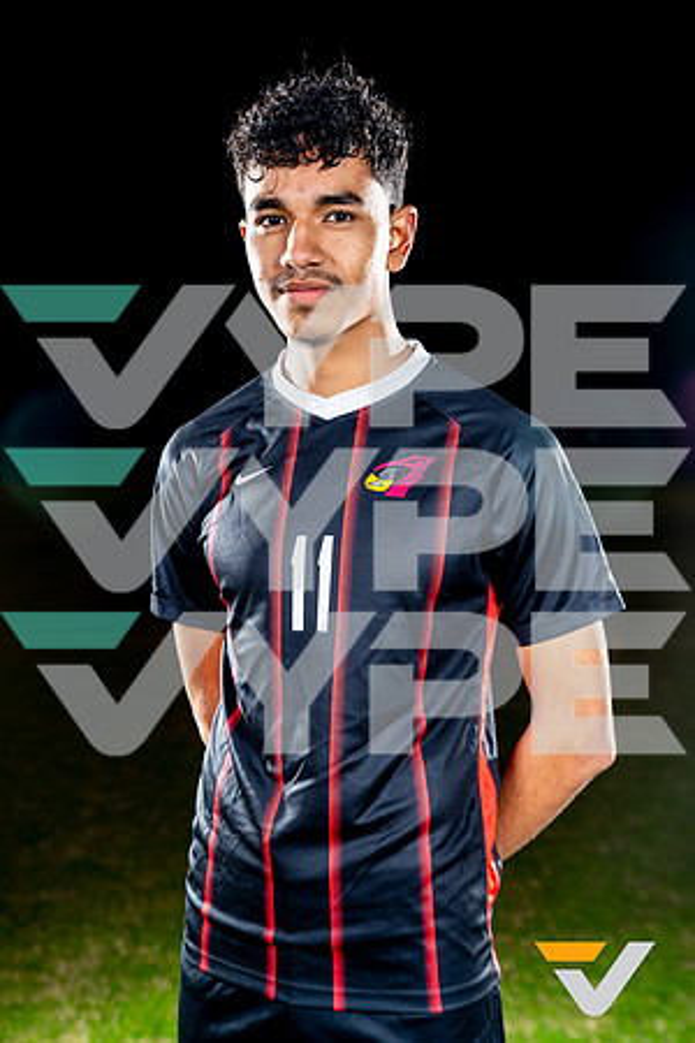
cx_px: 348
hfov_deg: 26.5
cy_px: 522
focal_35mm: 51
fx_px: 1477
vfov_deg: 38.9
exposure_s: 1/125
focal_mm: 51
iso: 100
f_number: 4.5
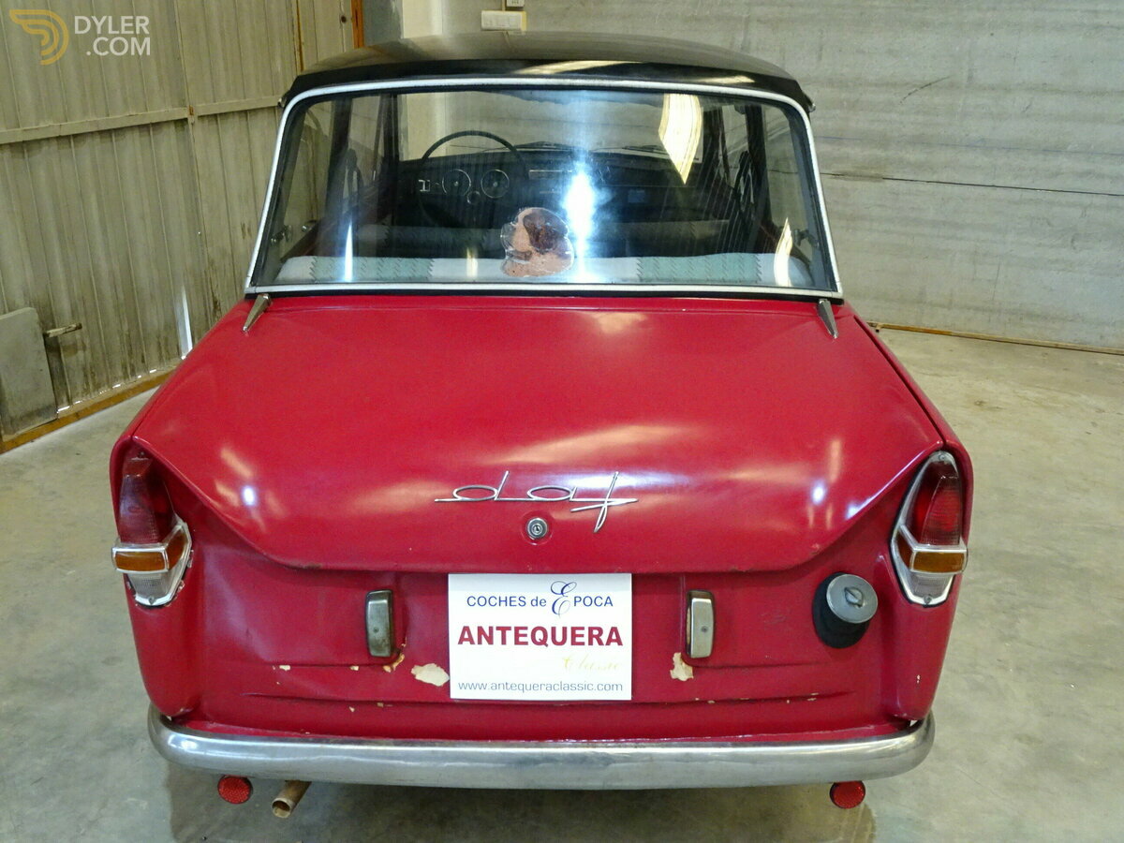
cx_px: 562
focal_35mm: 31
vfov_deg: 45.4
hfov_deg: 58.4
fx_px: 1007
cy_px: 422
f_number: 4
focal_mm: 5.26
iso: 800
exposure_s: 1/20
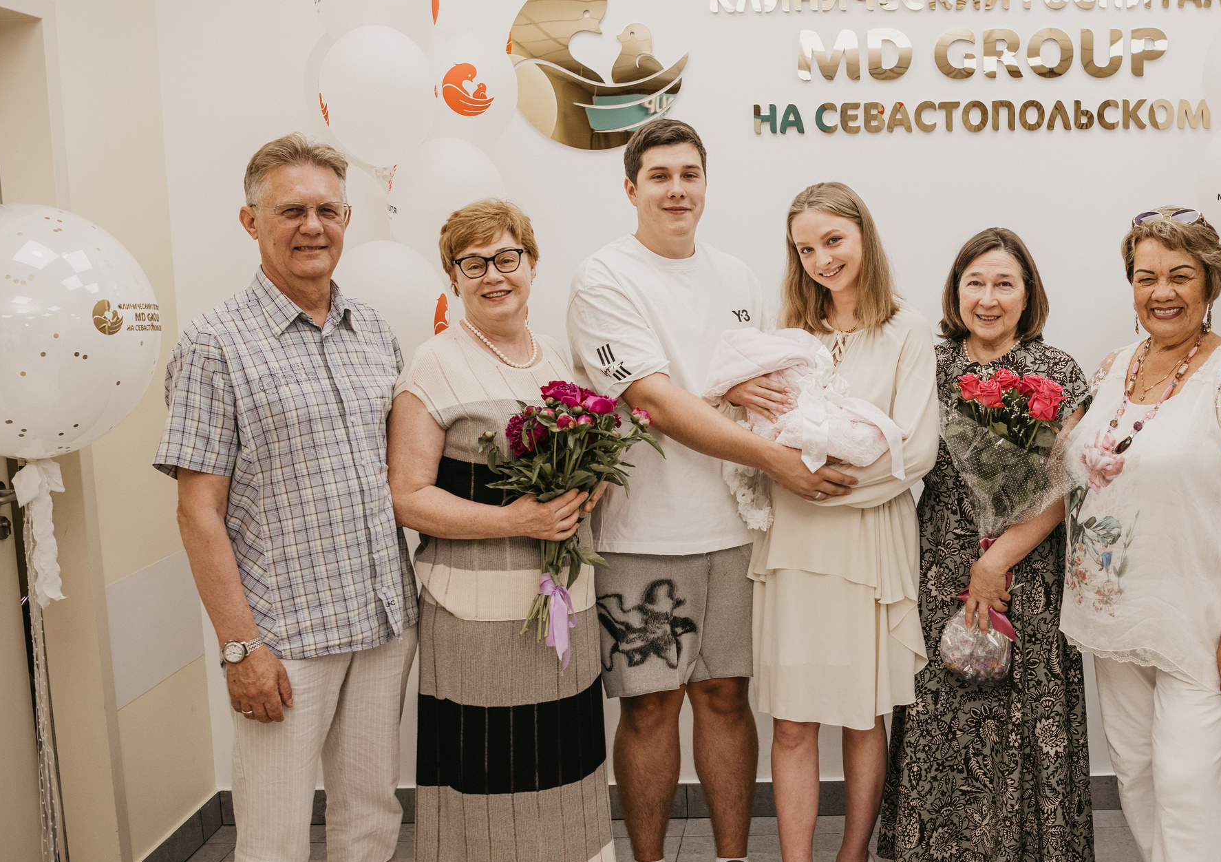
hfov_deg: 44.7
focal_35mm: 42
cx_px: 852
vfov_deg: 33.1
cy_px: 461
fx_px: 1451
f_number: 4
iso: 400
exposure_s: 1/160
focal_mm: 27
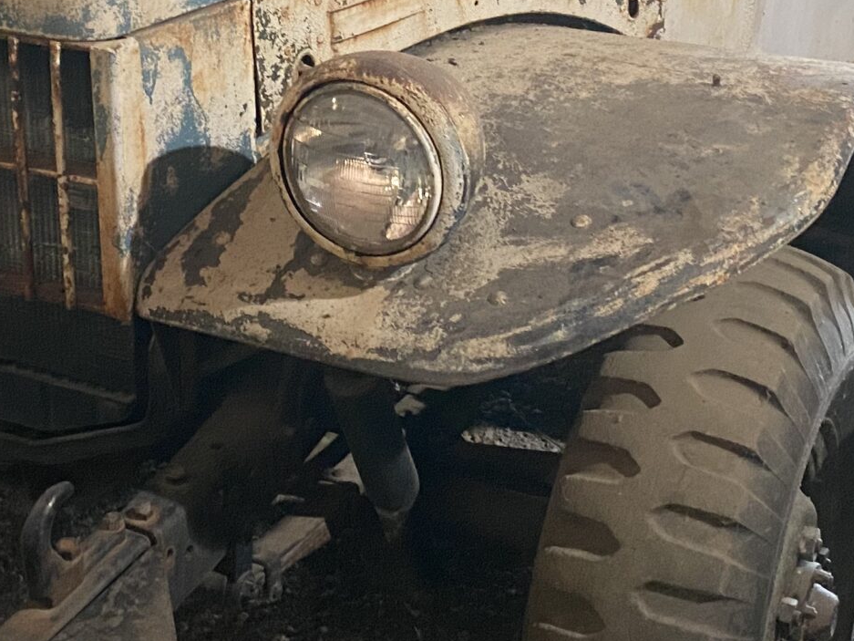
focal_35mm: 71
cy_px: -5
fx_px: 1752
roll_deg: +1.5
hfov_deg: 27.3
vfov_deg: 20.1
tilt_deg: -17.6
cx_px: 324
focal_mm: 4.25
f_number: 1.8
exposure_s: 1/40
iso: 400
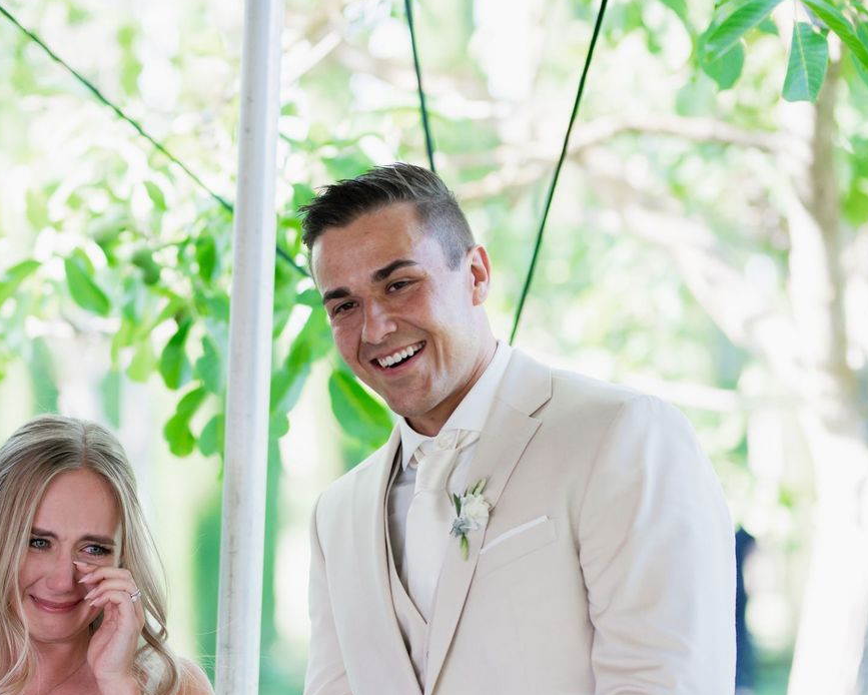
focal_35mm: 138
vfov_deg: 11.2
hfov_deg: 13.9
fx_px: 3546
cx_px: 213
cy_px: 495
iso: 500
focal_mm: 85
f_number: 1.8
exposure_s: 1/1000
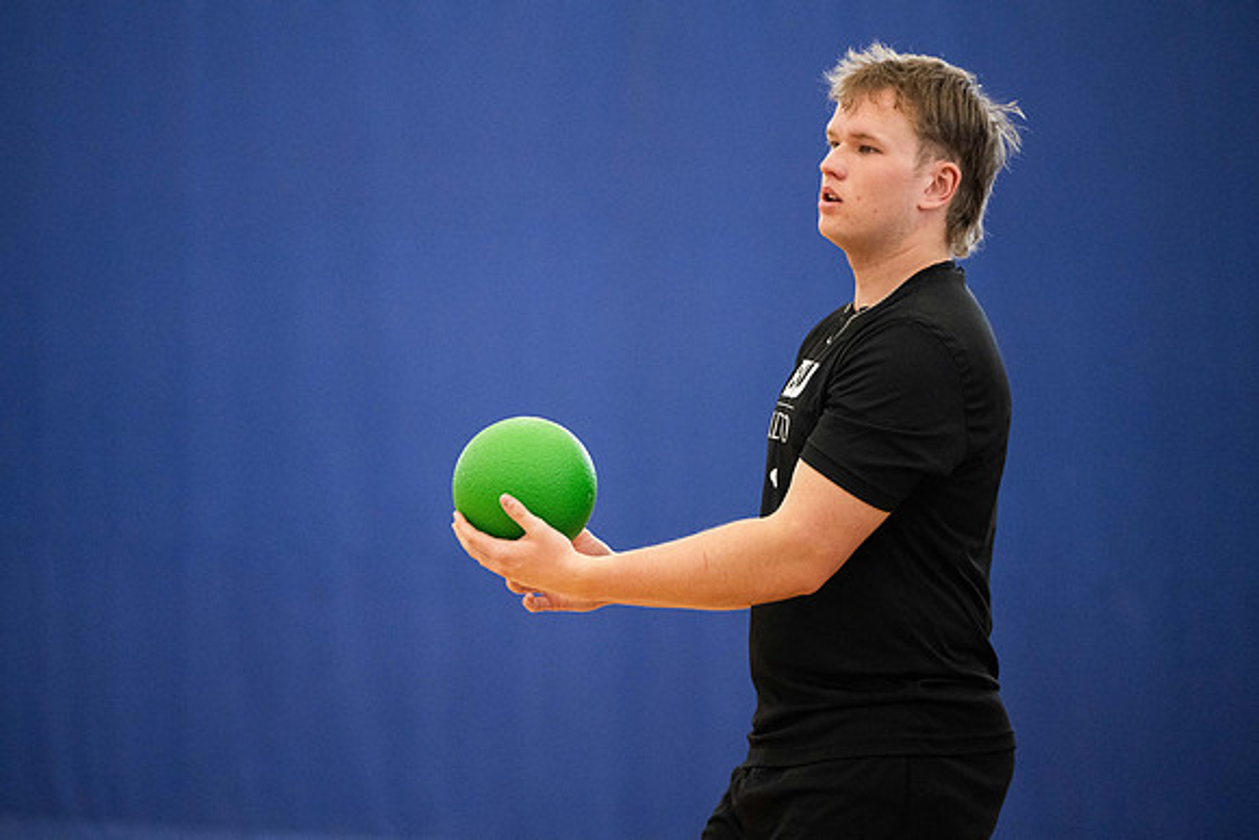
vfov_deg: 7.2
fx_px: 6709
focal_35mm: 192
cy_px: 420
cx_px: 630
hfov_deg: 10.7
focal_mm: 180
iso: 2500
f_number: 2.8
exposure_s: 1/640
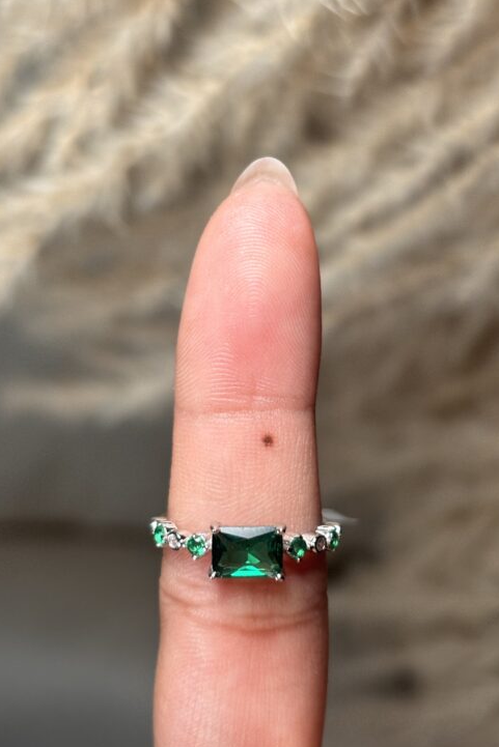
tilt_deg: -45.4
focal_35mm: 60
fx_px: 1247
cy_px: 377
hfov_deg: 22.6
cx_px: 241
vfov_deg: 33.4
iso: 40
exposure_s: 1/121
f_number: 1.6
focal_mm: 5.96
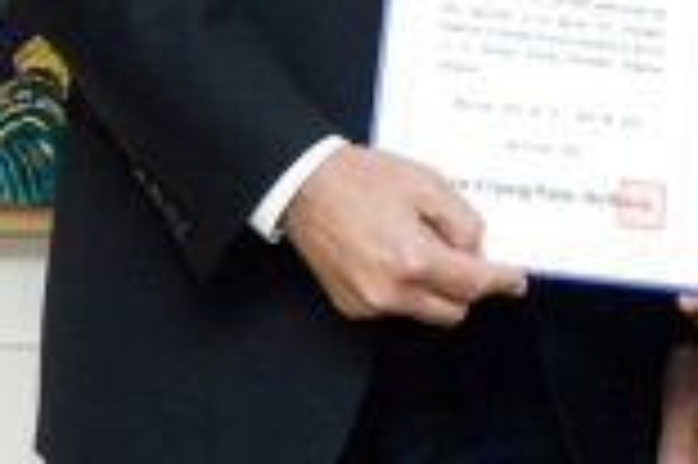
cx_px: 725
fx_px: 4629
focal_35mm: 239
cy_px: -367
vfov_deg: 5.6
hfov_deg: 8.6
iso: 400
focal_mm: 38
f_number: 4
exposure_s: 1/125
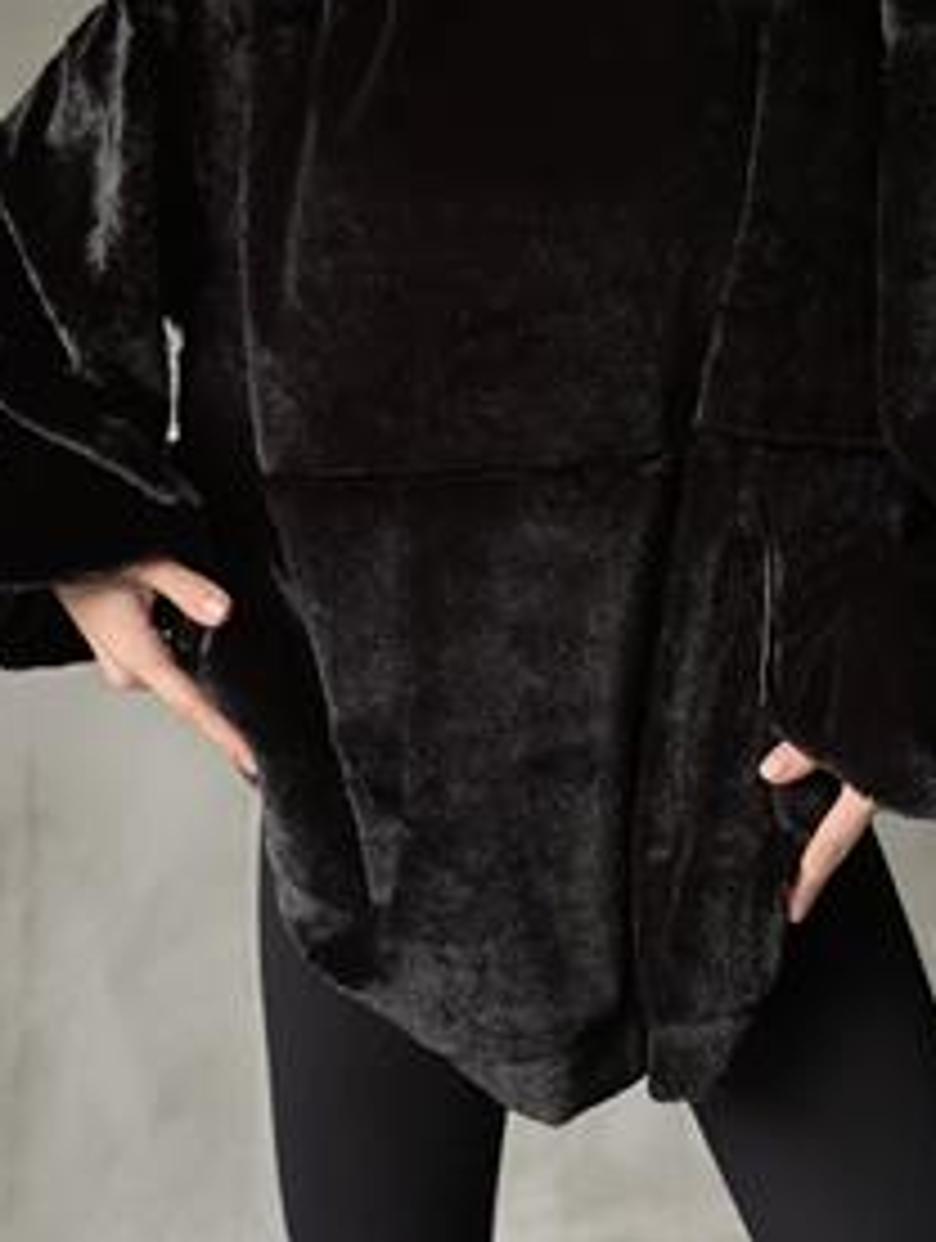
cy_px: 405
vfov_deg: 26.1
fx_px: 2660
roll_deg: -1.0
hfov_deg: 19.9
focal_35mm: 74
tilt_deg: -4.6
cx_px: 626
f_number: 1.78
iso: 1000
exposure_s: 1/25
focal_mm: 6.86
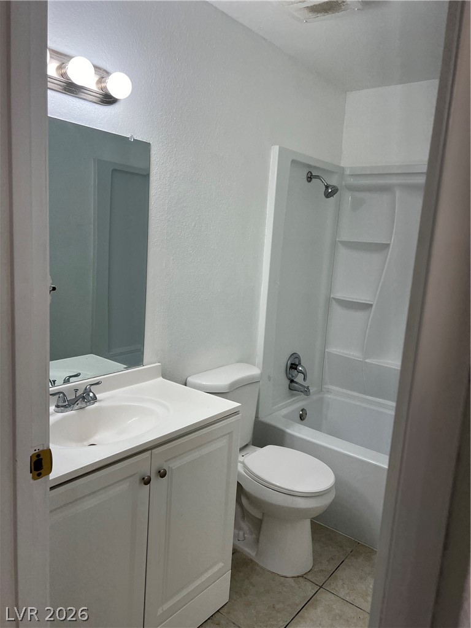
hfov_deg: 53.1
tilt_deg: -8.4
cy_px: 314
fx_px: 472
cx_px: 236
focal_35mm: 26
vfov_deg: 67.3
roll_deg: -4.6
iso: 50
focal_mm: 5.7
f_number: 1.5
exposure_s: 1/163
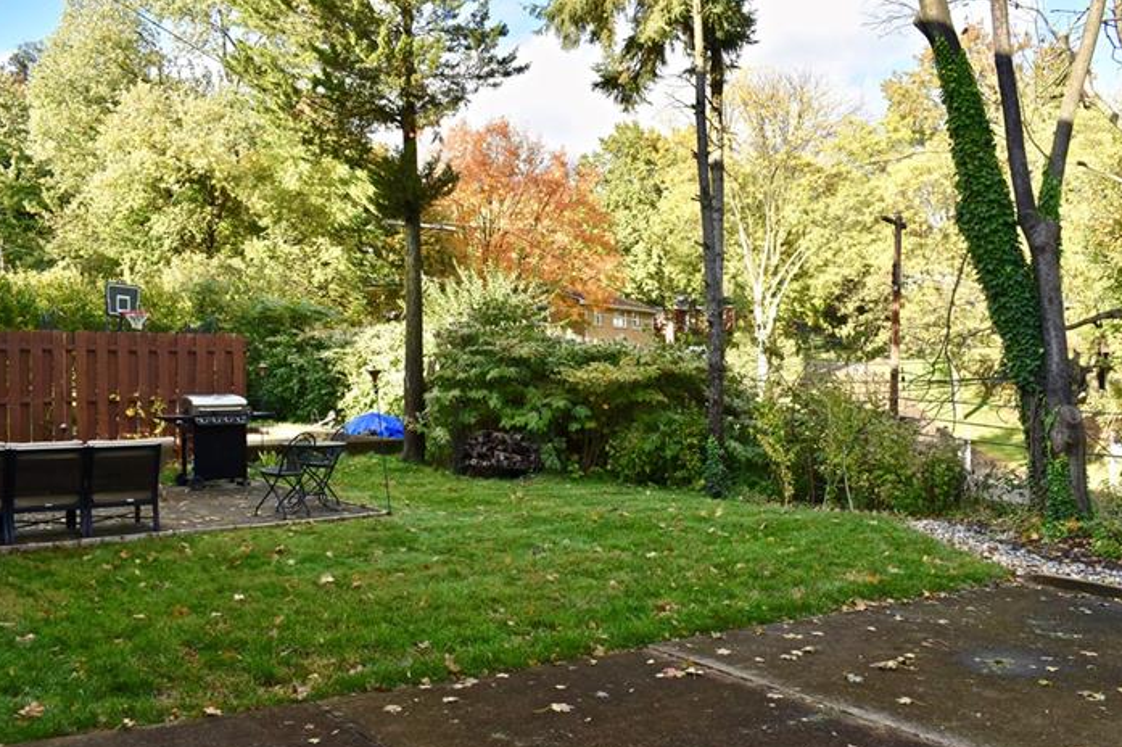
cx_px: 610
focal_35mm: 31
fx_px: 966
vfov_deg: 42.3
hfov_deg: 60.2
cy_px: 400
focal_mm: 18
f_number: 8
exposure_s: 1/250
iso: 360
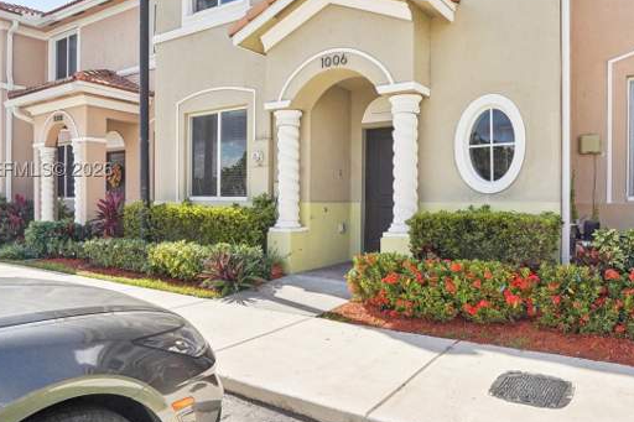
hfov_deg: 71.2
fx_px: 440
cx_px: 362
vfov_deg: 51.0
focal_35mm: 25
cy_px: 173
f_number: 9
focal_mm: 16
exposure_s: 1/800
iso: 400
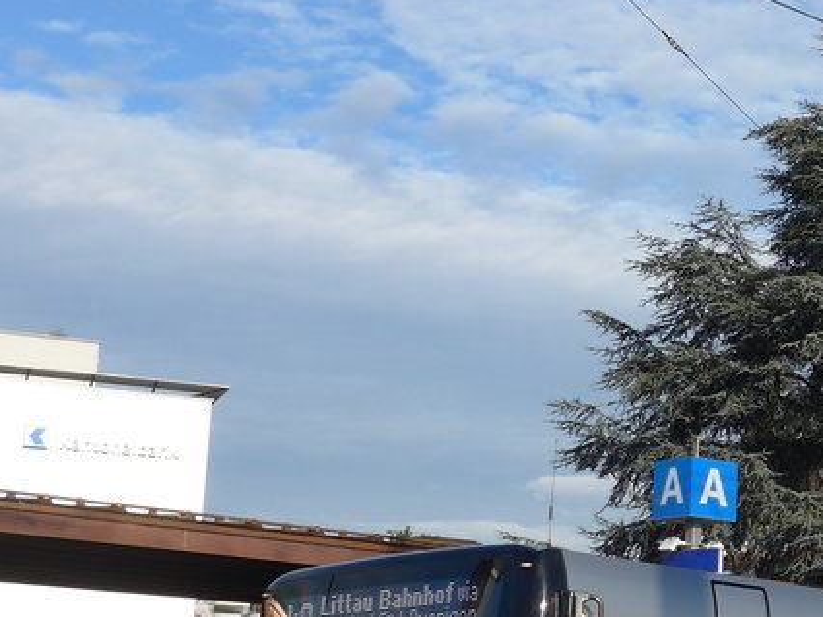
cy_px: 450
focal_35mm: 82
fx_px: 1950
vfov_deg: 17.9
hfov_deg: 21.5
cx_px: 1070
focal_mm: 6
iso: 80
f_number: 2.8
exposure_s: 1/1600
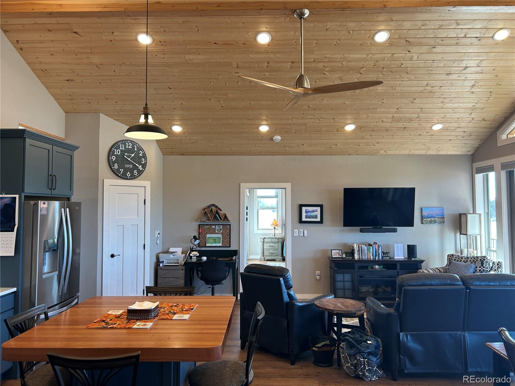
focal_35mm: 26
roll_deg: +1.0
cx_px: 258
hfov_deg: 67.3
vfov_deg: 53.1
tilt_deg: +4.3
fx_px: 387
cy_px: 193
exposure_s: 1/120
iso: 64
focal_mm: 5.7
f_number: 1.5
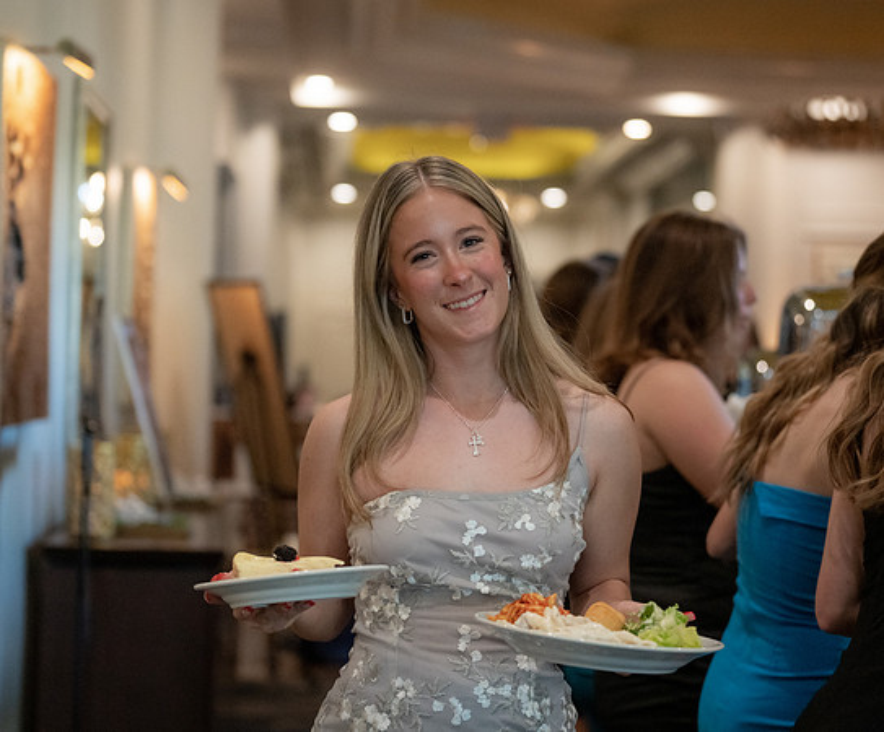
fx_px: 2324
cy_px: 339
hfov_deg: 21.5
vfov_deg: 17.9
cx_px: 447
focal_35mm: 88
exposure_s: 1/320
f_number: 2.8
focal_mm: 70
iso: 4000
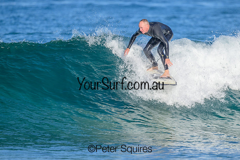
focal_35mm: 958
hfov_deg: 2.2
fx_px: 6390
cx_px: 144
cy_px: 74
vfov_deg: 1.4
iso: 280
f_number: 6.3
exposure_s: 1/2000
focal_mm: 800
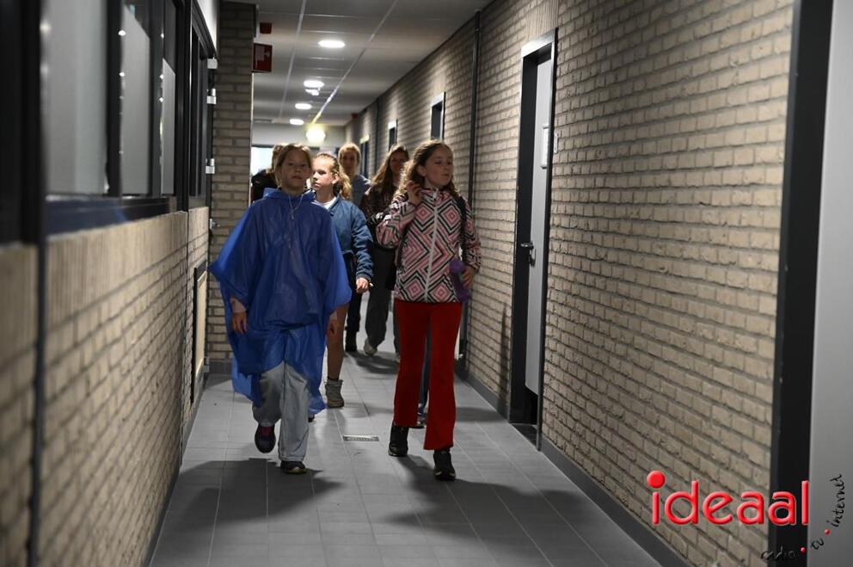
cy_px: 284
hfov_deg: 28.9
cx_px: 426
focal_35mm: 70
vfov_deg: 19.4
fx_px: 1657
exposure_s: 1/100
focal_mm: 70
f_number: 2.8
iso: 3200
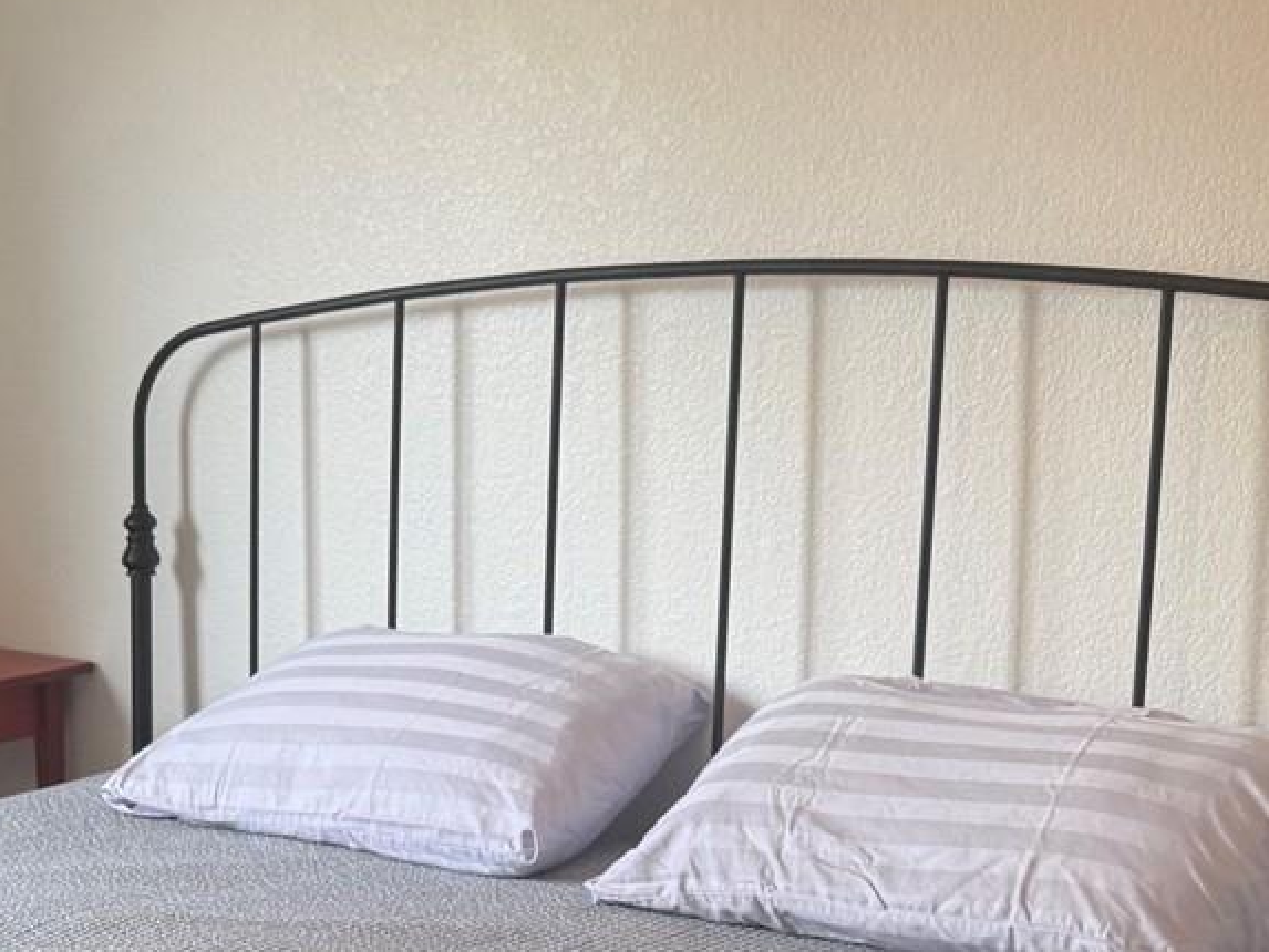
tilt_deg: -13.0
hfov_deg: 27.6
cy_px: 848
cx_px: 51
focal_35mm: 67
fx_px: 2457
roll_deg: +1.3
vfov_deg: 21.5
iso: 100
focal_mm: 6.76
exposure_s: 1/60
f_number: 1.78
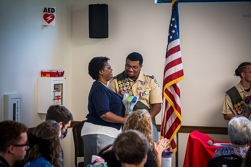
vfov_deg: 12.4
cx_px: 126
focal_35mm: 110
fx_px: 766
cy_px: 84
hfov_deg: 18.6
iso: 2200
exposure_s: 1/125
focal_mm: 110
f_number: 4
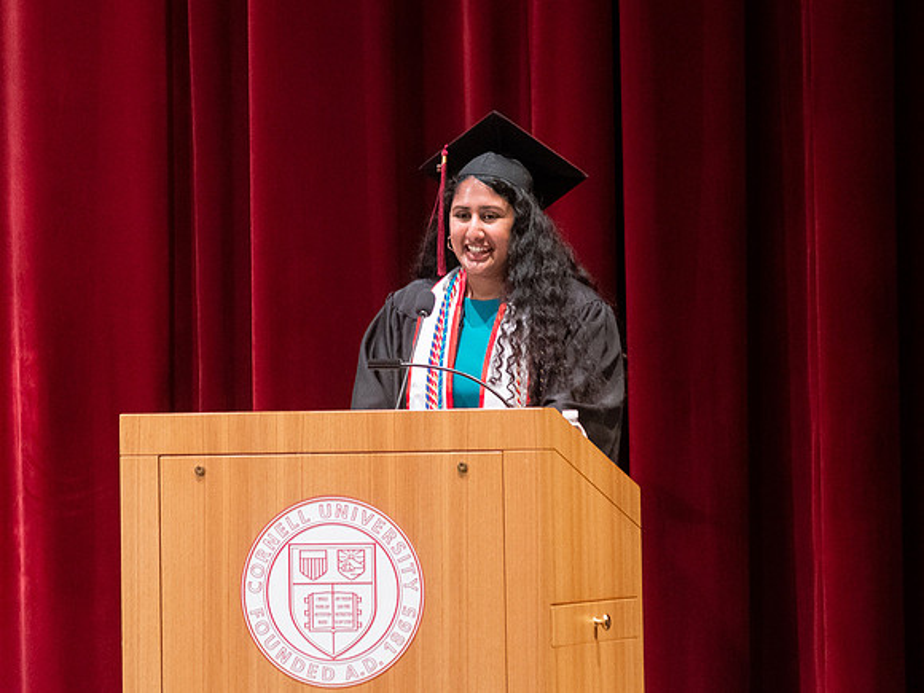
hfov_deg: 5.6
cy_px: 303
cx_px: 382
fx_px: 9445
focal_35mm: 354
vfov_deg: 4.2
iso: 1600
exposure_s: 1/125
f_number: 4.5
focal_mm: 185
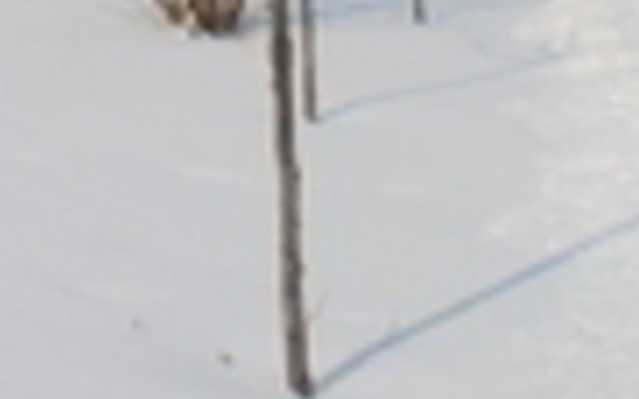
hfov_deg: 11.7
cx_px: -383
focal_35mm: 169
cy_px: -616
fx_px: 2943
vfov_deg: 7.2
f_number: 19
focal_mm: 20
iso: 100
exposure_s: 1/60
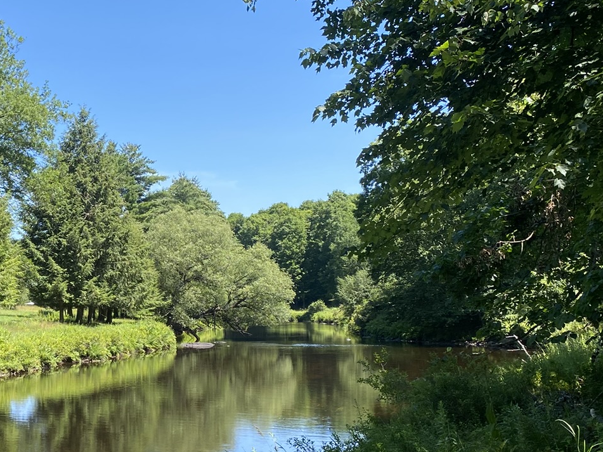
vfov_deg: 26.0
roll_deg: +0.6
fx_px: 975
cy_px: 292
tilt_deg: +0.8
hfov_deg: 32.5
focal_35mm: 56
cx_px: 49
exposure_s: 1/877
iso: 32
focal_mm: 4.25
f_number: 1.8
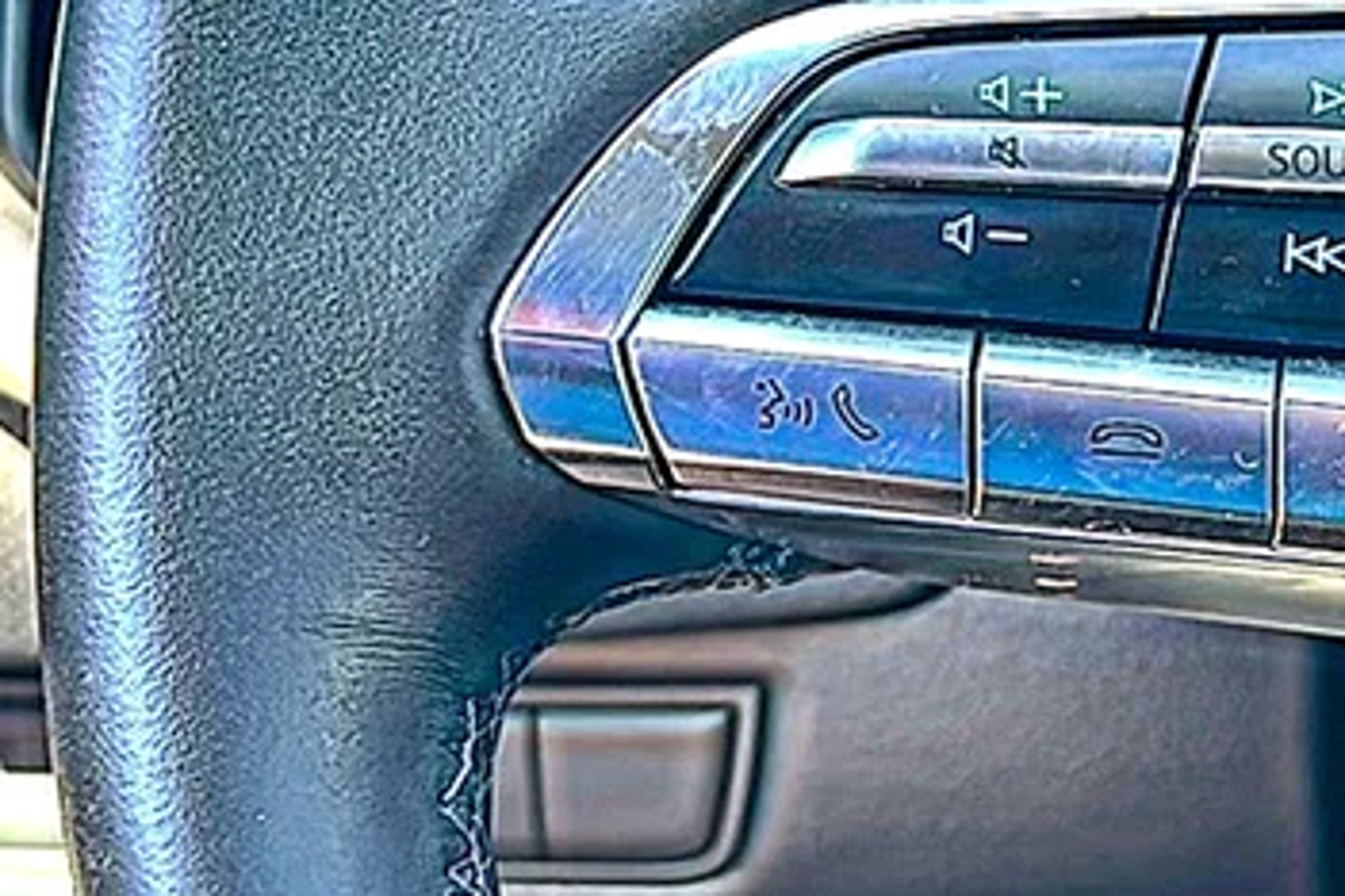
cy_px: 228
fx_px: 3101
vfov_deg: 16.4
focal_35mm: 83
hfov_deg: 24.2
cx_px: 1019
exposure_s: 1/117
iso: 80
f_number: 1.78
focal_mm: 6.86
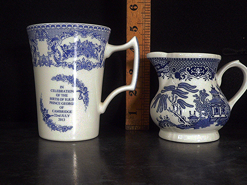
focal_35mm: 36
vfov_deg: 39.7
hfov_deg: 51.4
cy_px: 92
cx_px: 124
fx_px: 257
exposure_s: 1/8
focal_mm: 6
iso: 400
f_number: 2.8
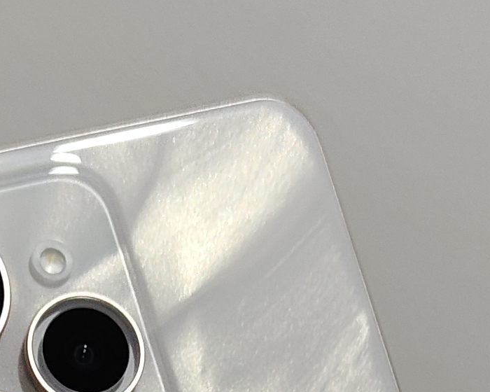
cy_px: 836
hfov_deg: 14.0
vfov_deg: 10.2
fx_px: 1987
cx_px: 167
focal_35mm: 137
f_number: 1.8
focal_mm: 5.59
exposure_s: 1/60
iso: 200
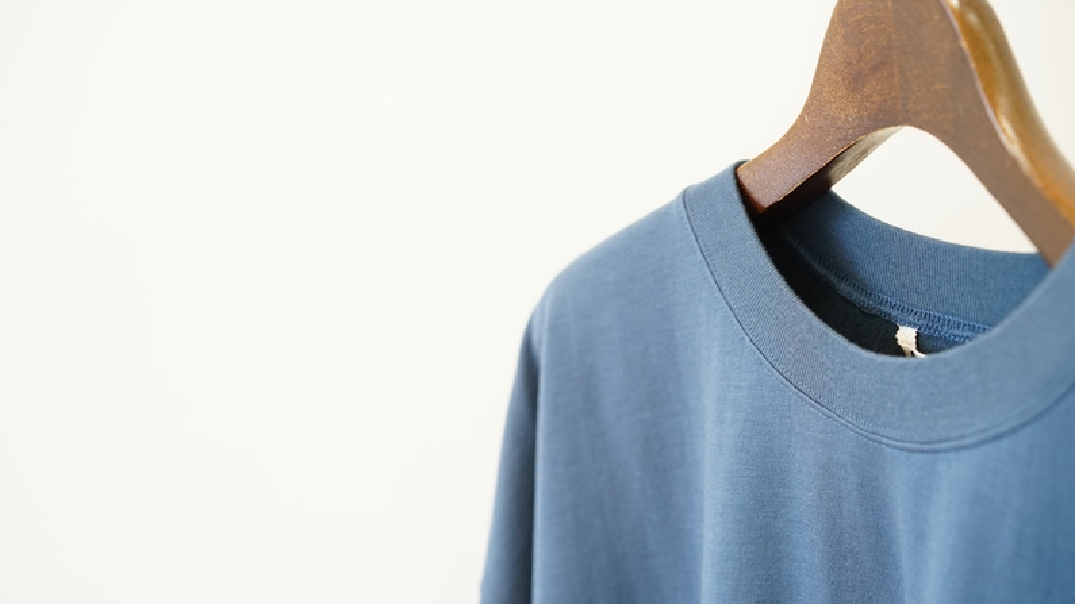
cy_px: 307
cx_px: 538
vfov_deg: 20.7
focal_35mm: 58
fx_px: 1653
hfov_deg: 36.0
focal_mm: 55
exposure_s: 1/60
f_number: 4
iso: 1000
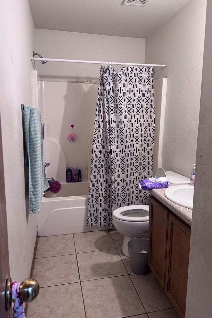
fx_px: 230
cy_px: 154
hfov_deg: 49.5
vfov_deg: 69.4
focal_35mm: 26
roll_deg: -1.0
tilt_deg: -6.7
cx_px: 114
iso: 250
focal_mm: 6.76
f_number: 1.78
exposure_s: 1/60
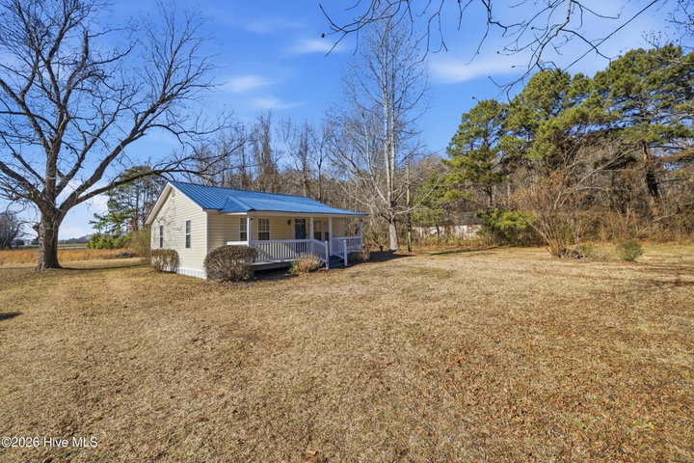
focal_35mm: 12
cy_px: 232
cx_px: 347
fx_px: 231
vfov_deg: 90.0
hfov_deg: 112.6
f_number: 8
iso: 250
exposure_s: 1/4000
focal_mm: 12
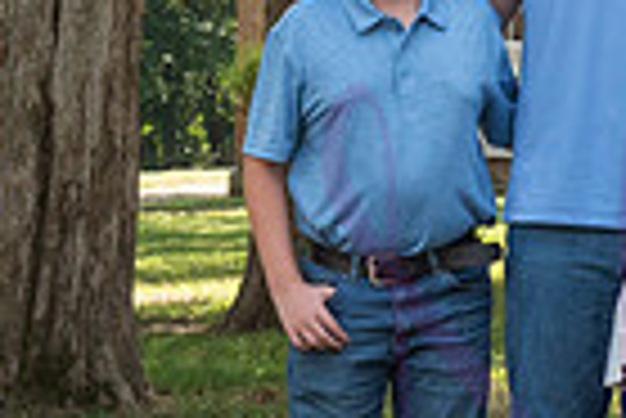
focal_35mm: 229
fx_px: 3986
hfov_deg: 8.7
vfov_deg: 6.0
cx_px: 1081
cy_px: 151
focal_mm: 55
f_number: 10
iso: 500
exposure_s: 1/200
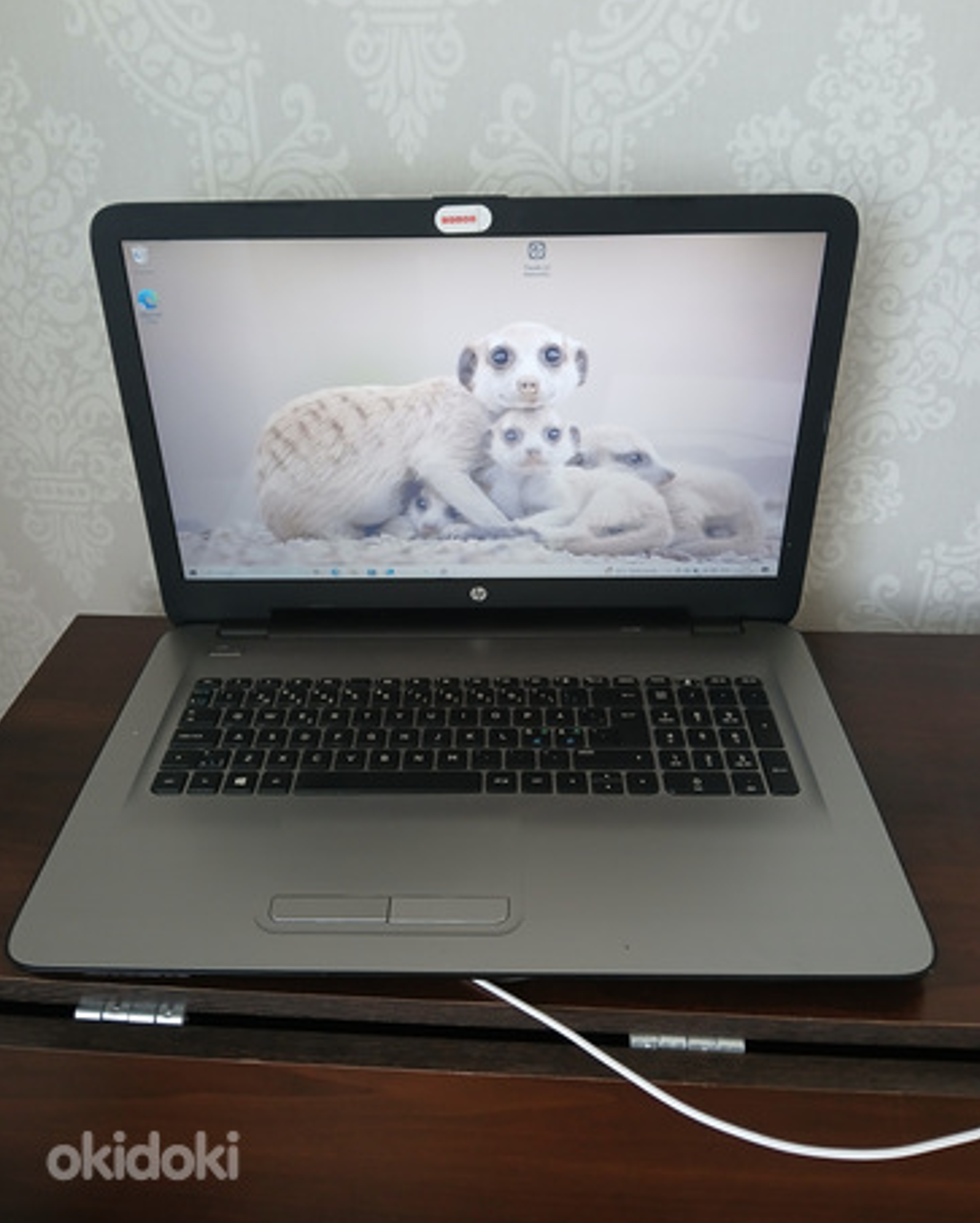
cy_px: 575
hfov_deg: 51.6
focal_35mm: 28
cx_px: 477
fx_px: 1014
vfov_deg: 62.1
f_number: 1.8
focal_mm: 3.98
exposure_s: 1/33.3
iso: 250
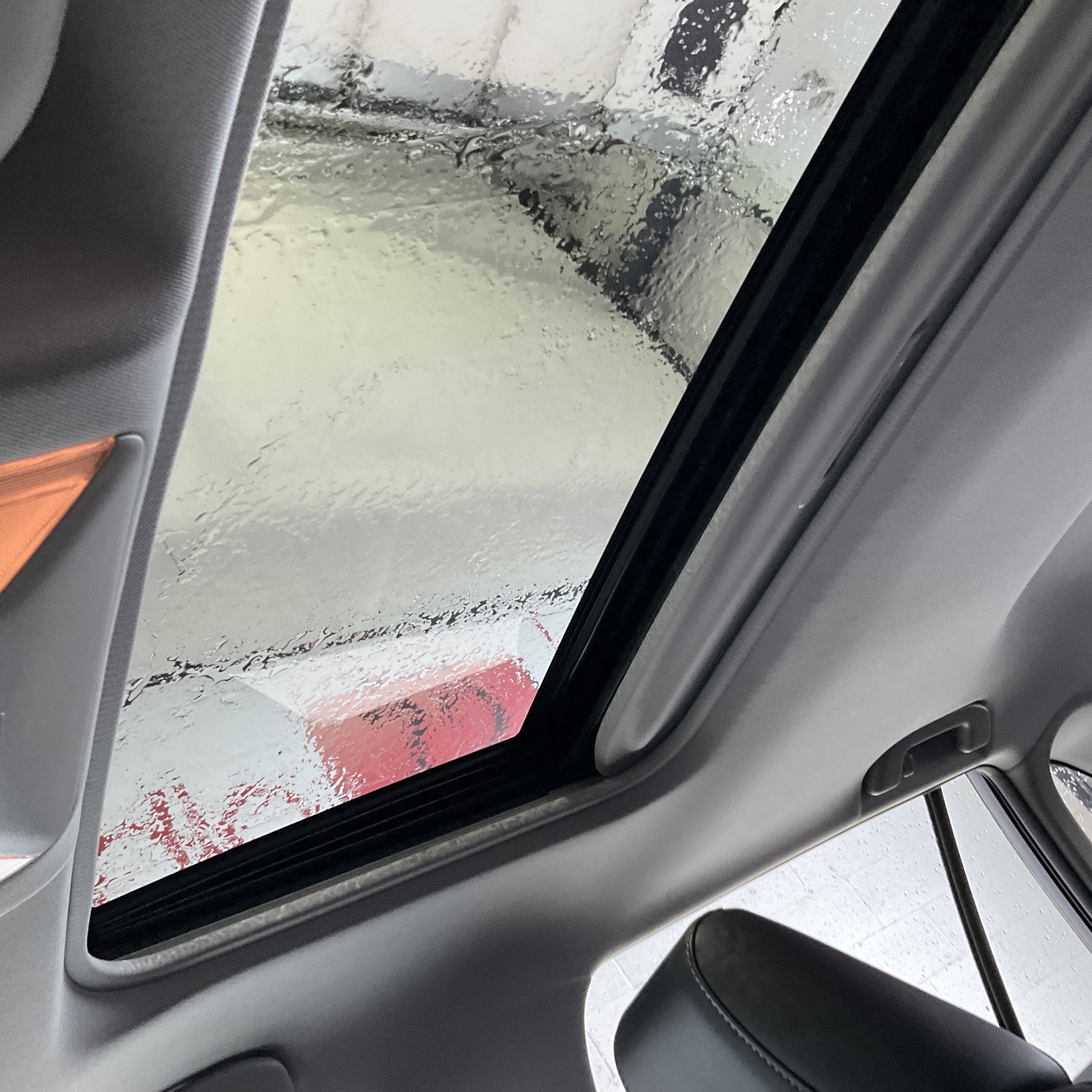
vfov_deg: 47.2
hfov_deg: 47.2
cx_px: 594
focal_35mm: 35
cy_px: 539
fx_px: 1249
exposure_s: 1/60
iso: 125
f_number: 1.8
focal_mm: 3
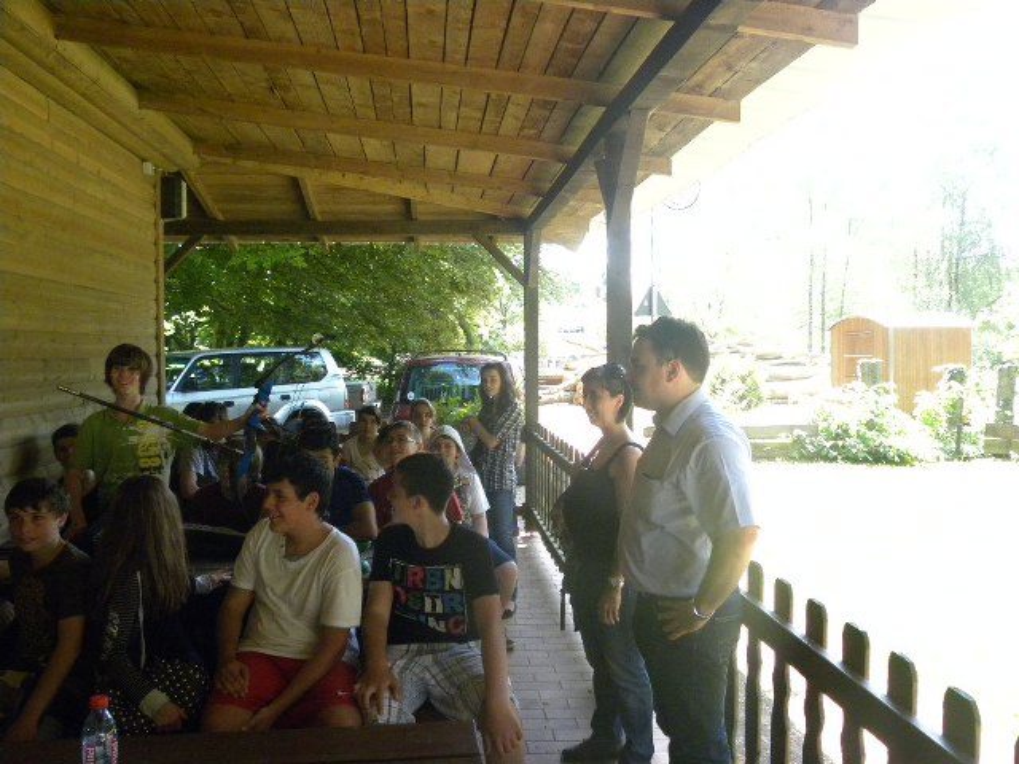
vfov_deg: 42.9
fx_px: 971
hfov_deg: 55.4
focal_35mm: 33
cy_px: 382
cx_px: 510
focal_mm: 5.9
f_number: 2.8
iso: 400
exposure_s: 1/233
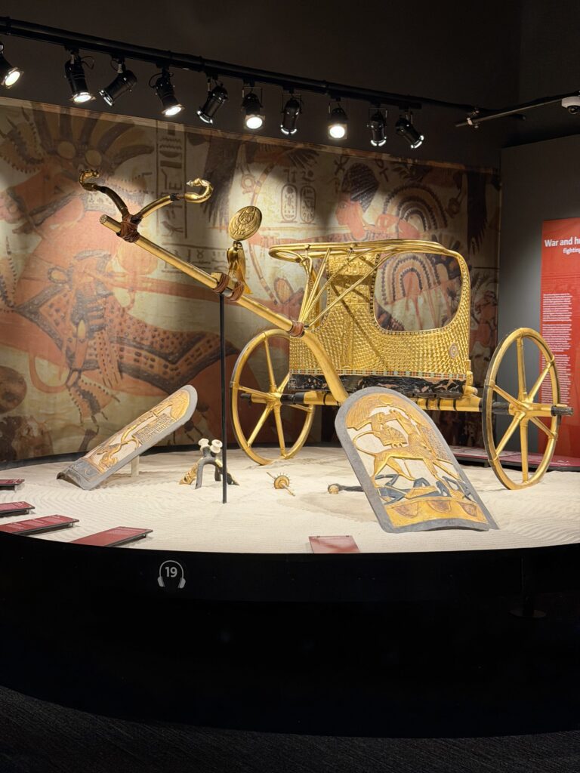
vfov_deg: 39.7
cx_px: 290
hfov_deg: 30.3
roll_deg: +1.8
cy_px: 386
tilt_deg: -4.0
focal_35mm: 48
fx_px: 1072
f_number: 1.78
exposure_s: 1/60
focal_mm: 6.76
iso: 250
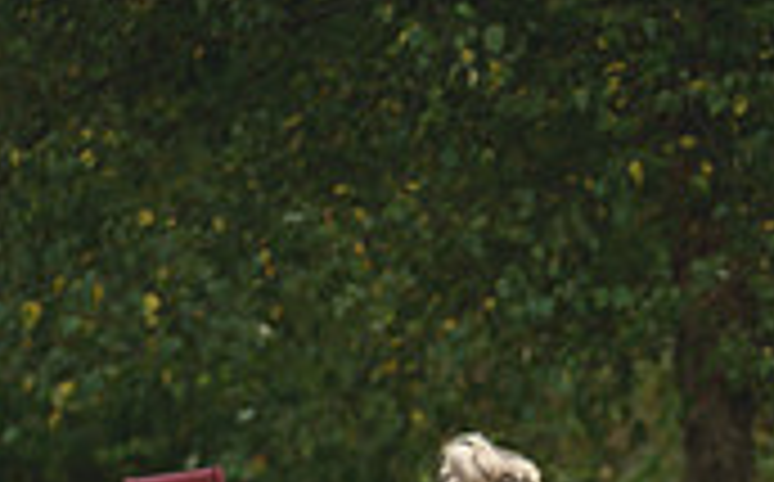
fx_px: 28250
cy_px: 748
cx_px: 976
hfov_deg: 1.6
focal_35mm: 1341
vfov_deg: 1.0
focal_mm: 260
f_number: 5.6
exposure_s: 1/1000
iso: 250
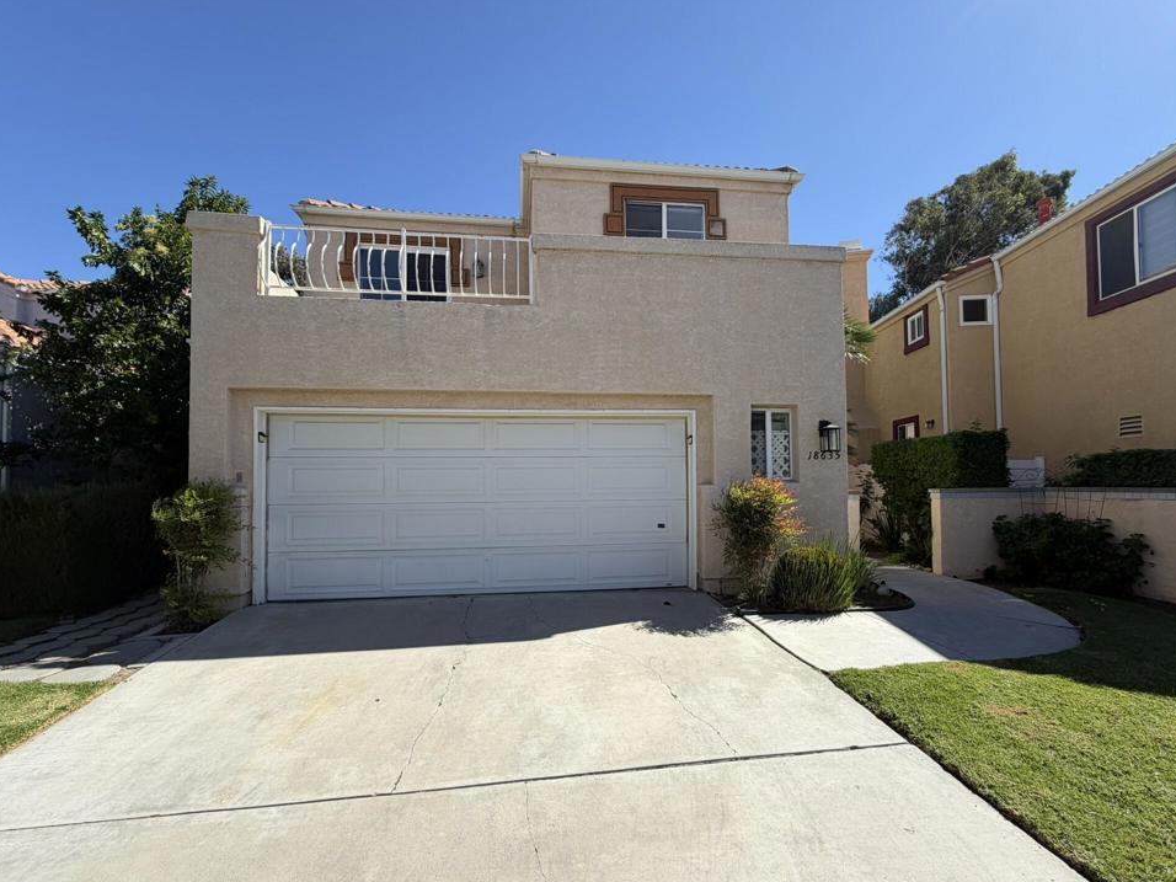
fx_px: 510
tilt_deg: +2.3
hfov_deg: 98.2
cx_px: 583
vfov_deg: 81.7
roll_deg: +0.7
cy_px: 469
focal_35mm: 15
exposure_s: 1/799
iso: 25
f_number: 2.2
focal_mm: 2.22
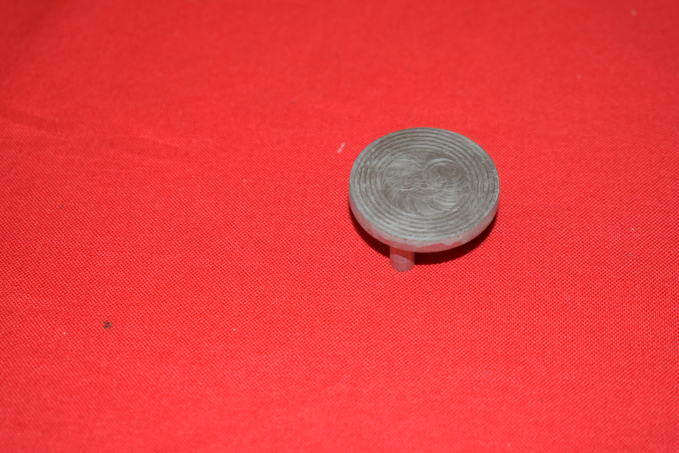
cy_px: 226
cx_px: 340
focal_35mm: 82
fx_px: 1556
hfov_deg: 24.6
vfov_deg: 16.6
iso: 1250
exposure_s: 1/200
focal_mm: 55
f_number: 5.6
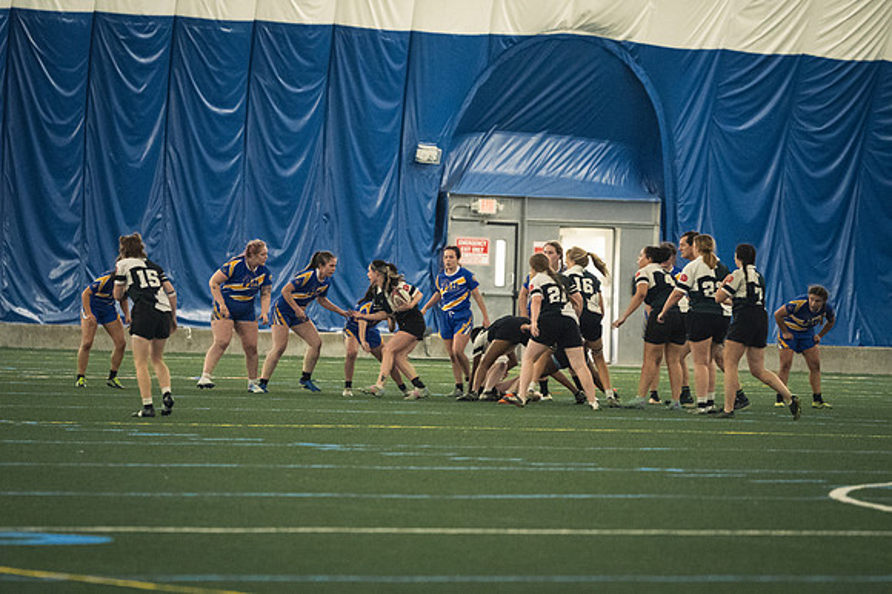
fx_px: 7429
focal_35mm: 300
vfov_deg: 4.6
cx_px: 446
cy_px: 297
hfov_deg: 6.9
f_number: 2.8
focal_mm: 200
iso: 7200
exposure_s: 1/500
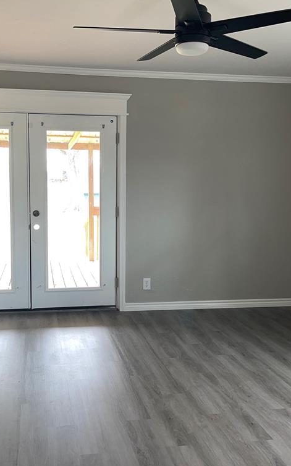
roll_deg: -0.4
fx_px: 457
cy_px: 232
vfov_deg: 54.0
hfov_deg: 35.1
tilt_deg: -6.6
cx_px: 109
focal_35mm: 36
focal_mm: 5.1
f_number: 1.6
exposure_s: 1/38
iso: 32
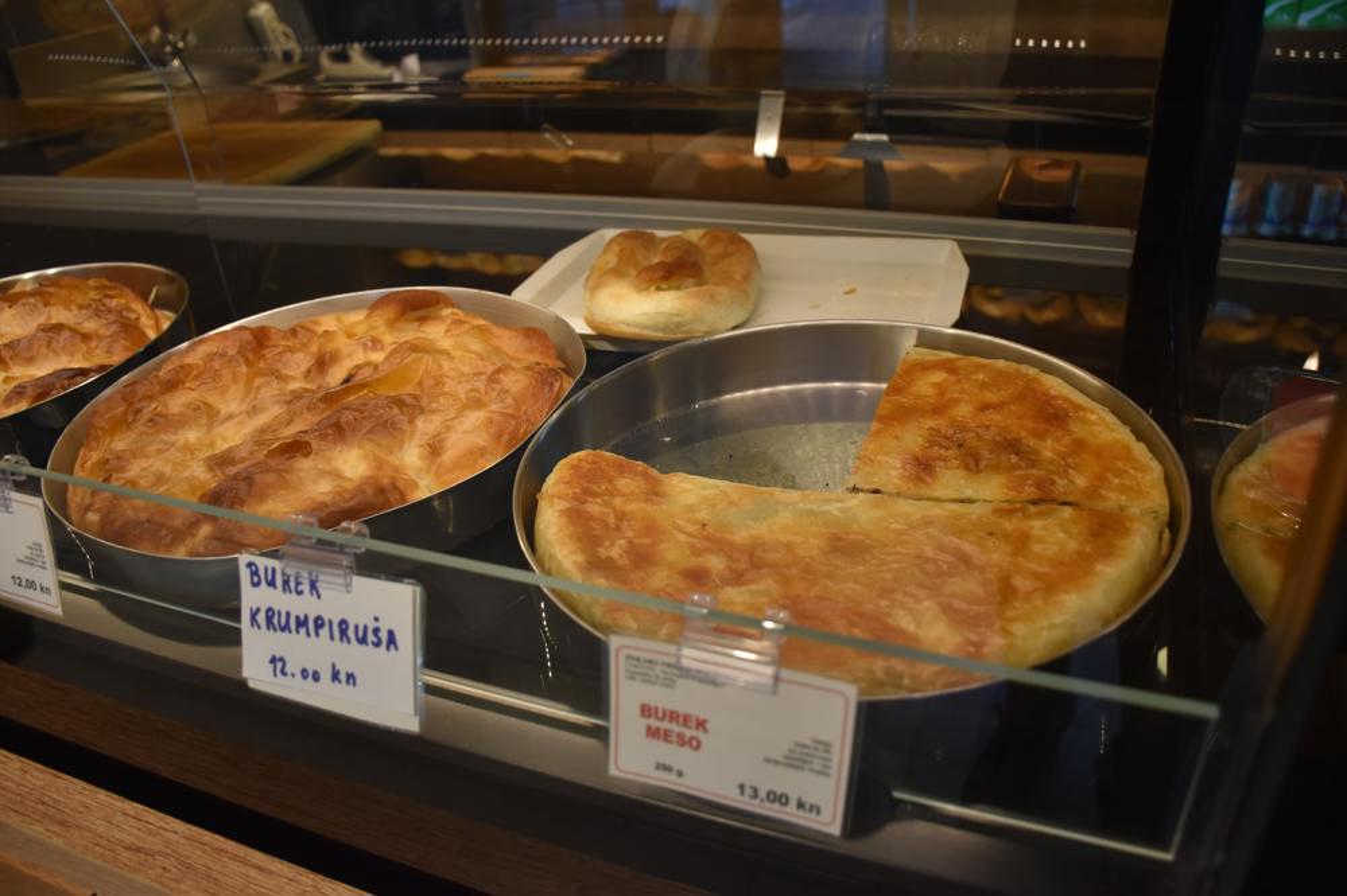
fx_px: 1010
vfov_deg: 47.9
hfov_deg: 67.4
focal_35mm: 27
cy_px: 448
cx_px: 674
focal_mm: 18
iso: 1000
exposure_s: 1/500
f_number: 3.5
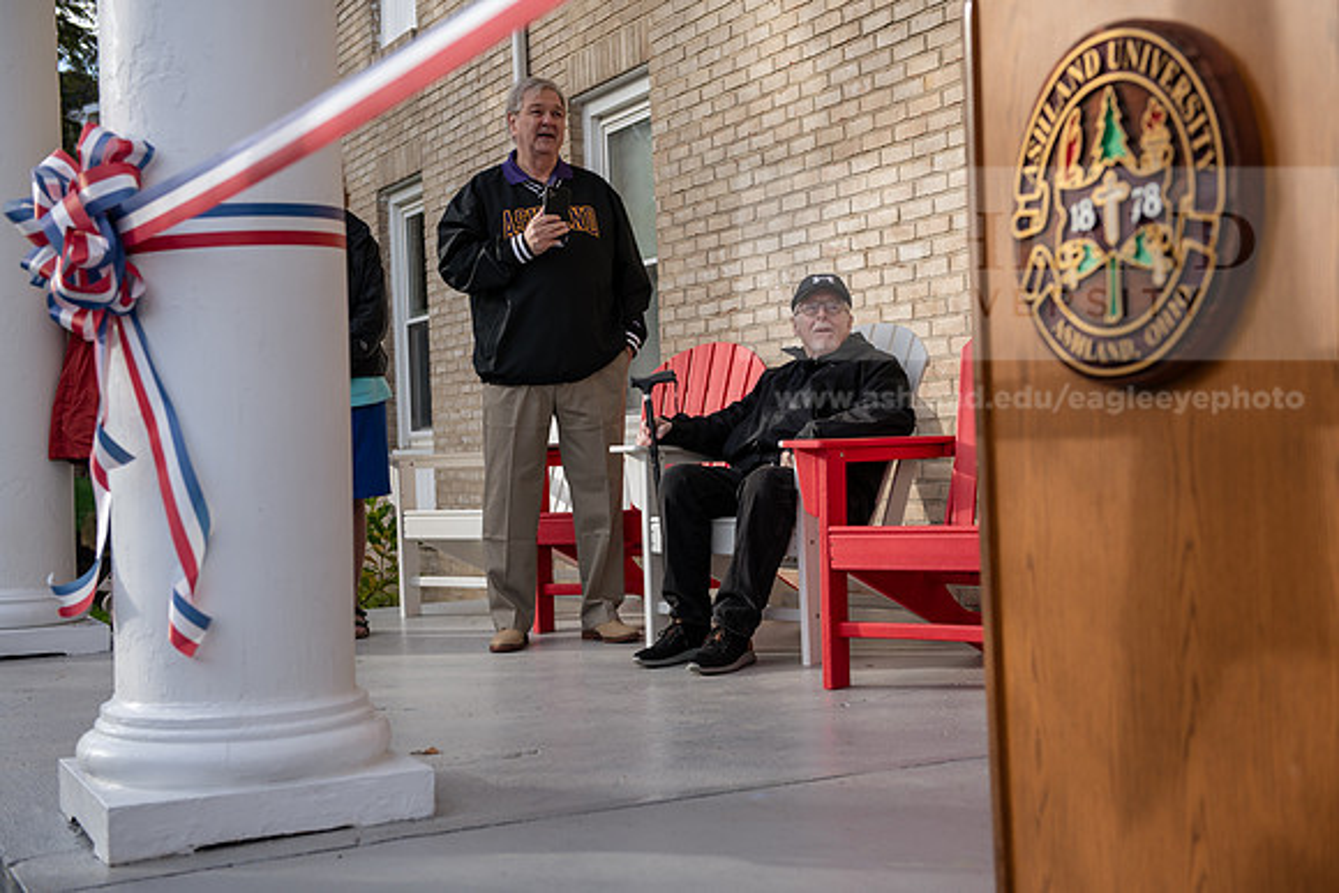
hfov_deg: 39.6
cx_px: 670
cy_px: 446
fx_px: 1860
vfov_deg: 27.0
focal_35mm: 50
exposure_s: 1/320
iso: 125
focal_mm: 50
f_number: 4
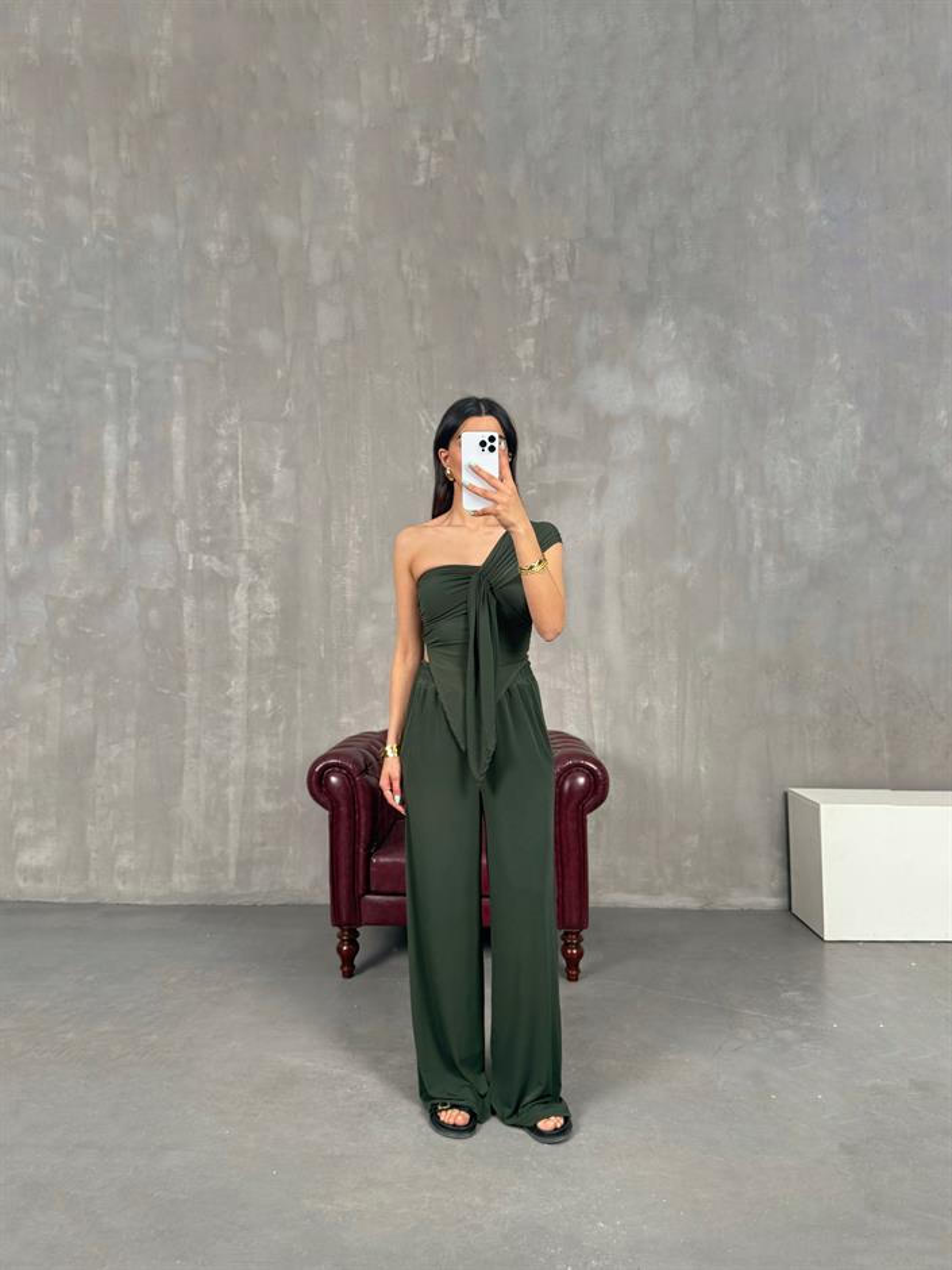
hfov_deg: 56.8
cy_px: 635
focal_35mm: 24
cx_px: 476
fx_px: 880
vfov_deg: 71.6
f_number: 1.78
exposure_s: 1/121
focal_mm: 6.76
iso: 160
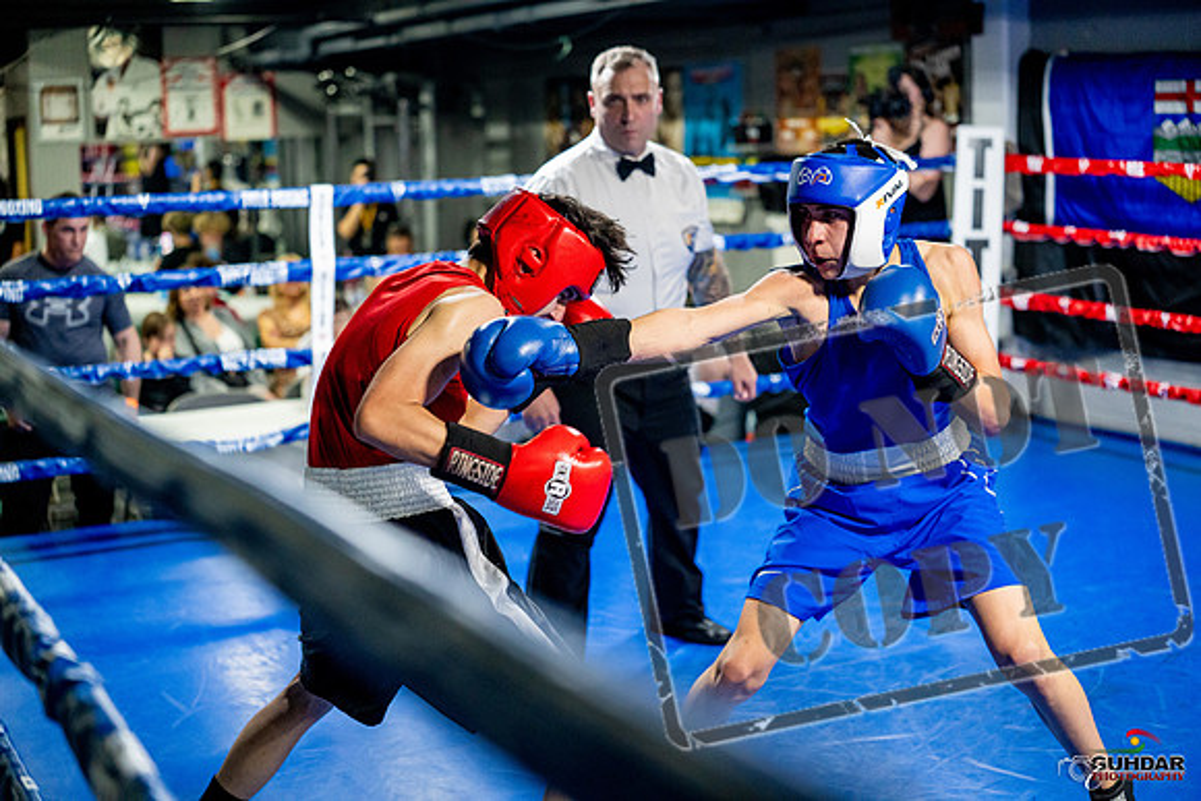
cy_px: 400
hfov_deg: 39.6
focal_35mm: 50
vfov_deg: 27.0
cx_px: 600
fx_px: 1668
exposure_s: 1/1000
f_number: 2
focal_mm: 50
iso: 4000
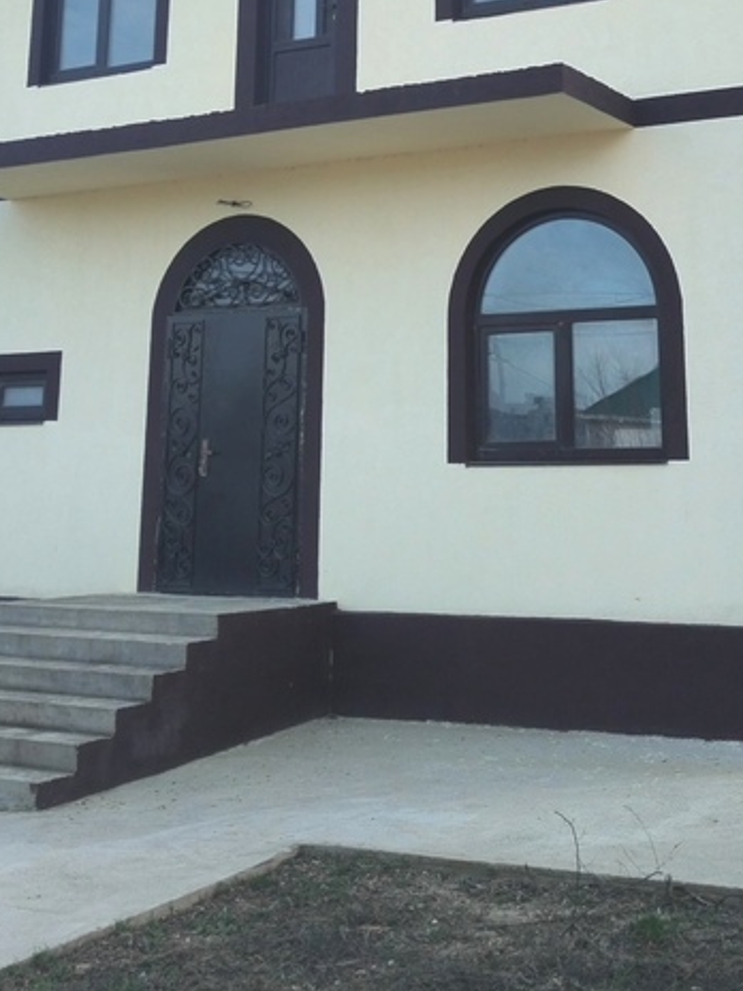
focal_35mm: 56
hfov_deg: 26.0
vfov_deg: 32.5
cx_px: 448
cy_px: 88
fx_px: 1603
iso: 100
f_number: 1.8
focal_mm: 4.75
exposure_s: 1/1071
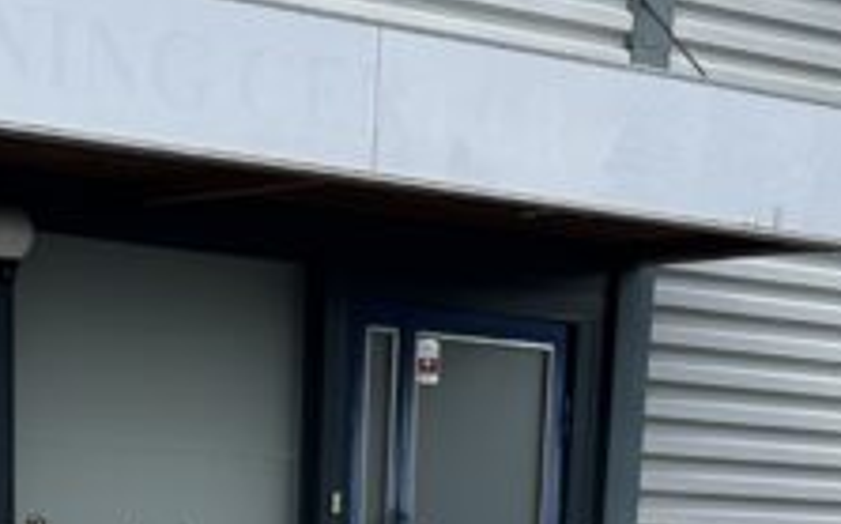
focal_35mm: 117
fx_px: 2680
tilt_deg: -15.5
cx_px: 385
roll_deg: -1.8
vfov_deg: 9.5
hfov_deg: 17.8
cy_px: 1384
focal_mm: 6.86
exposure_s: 1/1272
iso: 80
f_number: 1.78
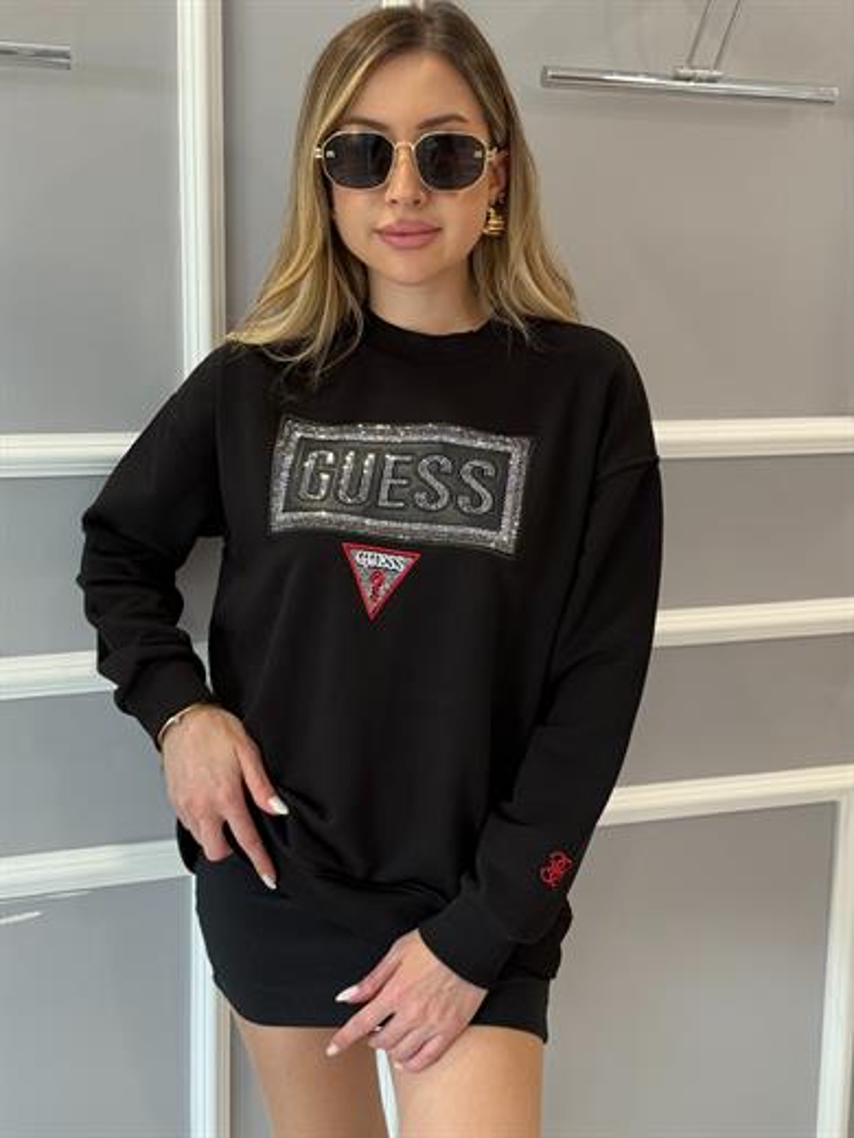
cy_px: 569
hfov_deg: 30.3
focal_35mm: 48
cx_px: 427
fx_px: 1579
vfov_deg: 39.7
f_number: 1.78
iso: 125
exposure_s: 1/60
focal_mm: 6.76
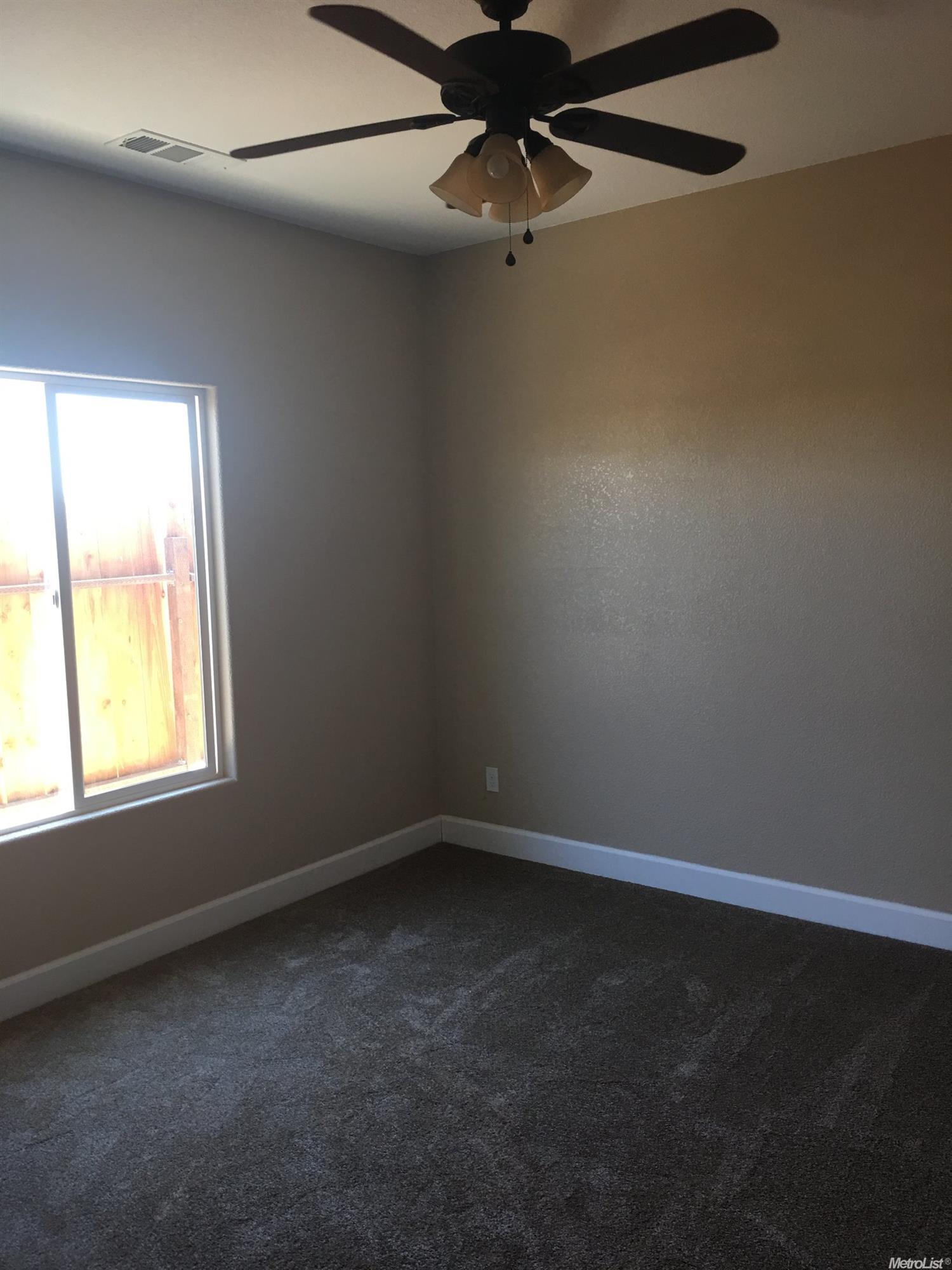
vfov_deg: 61.7
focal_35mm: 29
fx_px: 1063
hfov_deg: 48.2
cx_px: 476
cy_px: 635
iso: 32
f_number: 2.2
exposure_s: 1/30
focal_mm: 4.15
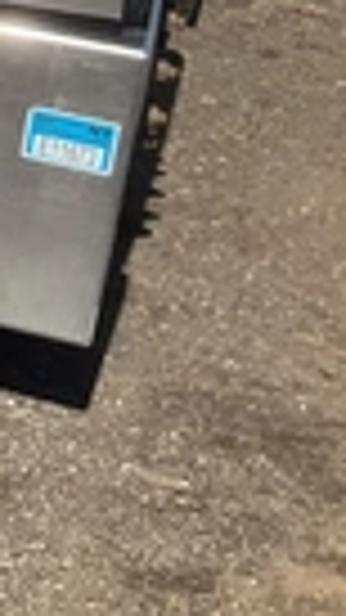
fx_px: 1501
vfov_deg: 22.1
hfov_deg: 10.8
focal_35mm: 92
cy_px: -36
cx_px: -539
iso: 25
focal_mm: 3
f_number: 1.8
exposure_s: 1/1730
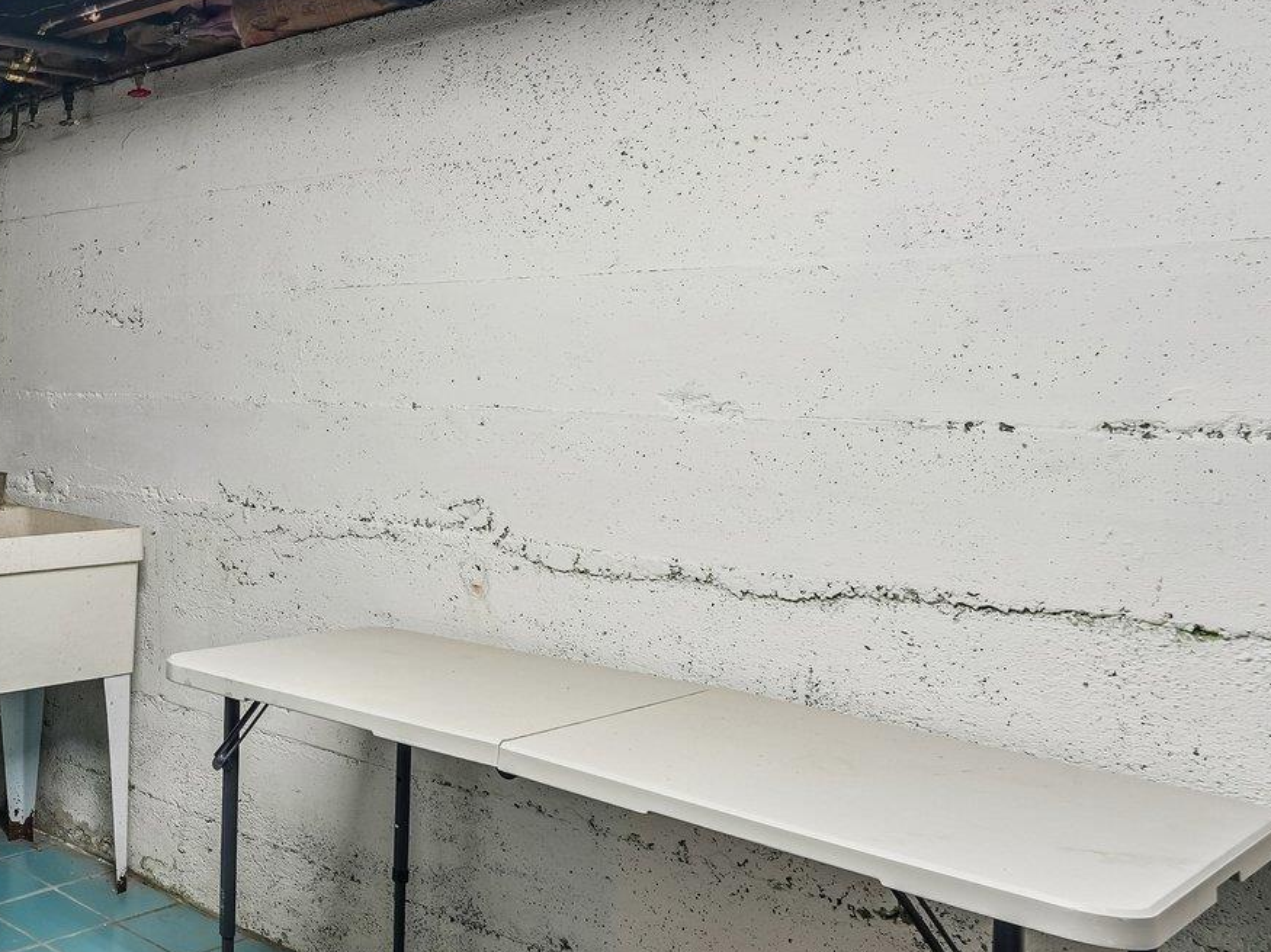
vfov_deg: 38.3
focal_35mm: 37
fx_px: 1363
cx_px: -115
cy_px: 371
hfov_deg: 40.7
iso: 400
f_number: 9
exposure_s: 1/8
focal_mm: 16.5
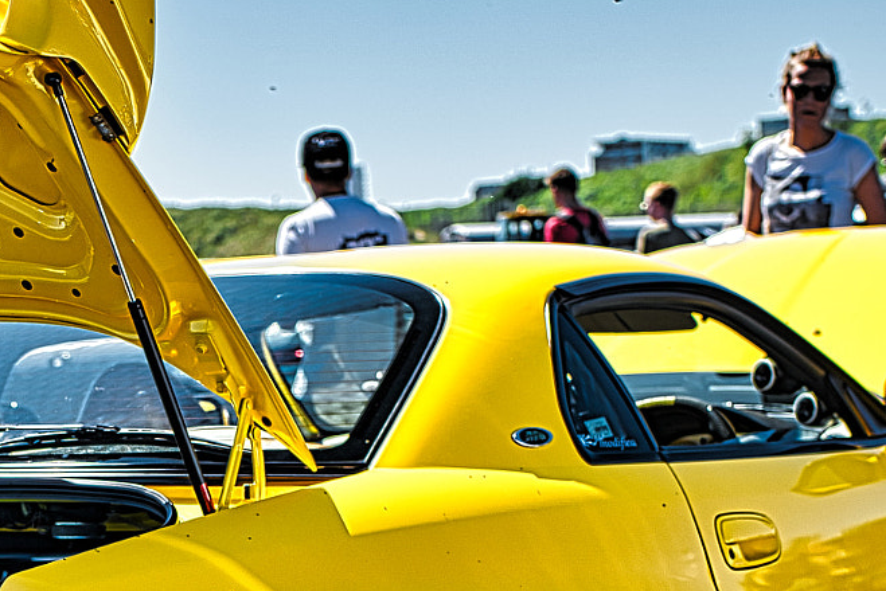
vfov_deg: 16.0
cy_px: 493
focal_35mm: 85
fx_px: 2093
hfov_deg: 23.7
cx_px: 251
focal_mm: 35
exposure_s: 1/640
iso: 100
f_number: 2.8
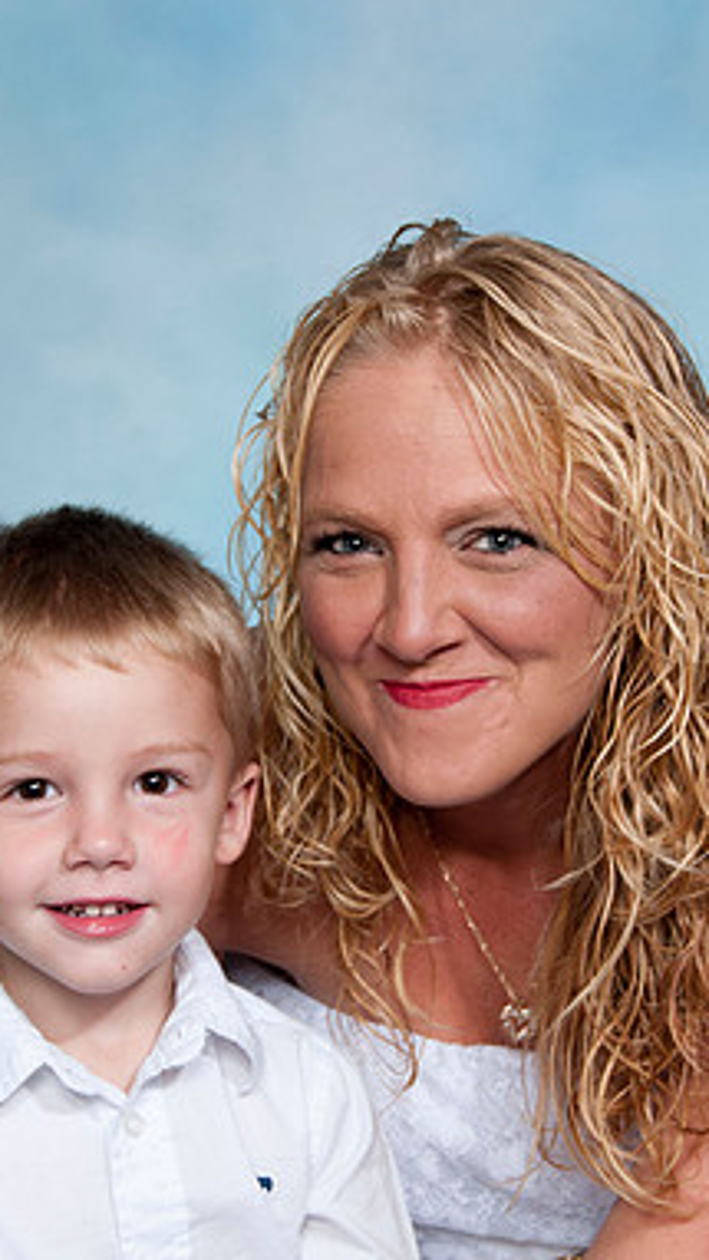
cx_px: 326
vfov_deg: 18.0
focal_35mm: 119
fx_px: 3975
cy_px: 628
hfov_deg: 10.2
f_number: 7.1
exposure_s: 1/60
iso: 100
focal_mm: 50
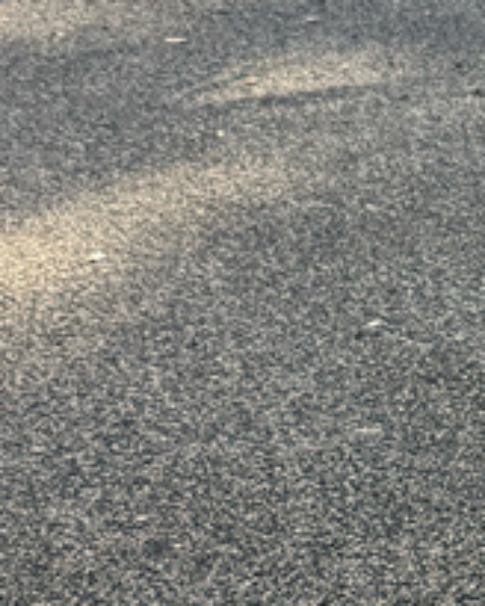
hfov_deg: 10.2
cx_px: 1038
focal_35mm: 137
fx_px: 2458
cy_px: 748
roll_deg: -2.2
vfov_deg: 13.6
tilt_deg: -27.2
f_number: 1.78
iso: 80
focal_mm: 6.76
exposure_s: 1/321
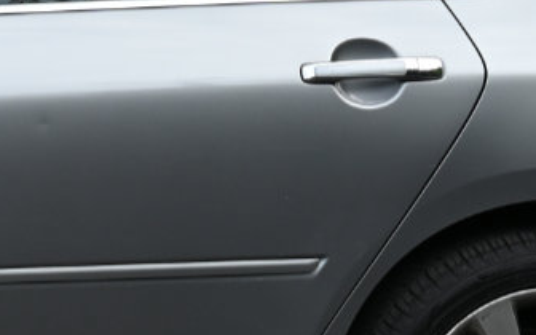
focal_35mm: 214
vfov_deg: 6.1
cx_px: -273
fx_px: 3128
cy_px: 129
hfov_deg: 9.5
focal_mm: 34.5
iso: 100
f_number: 4
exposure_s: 1/320
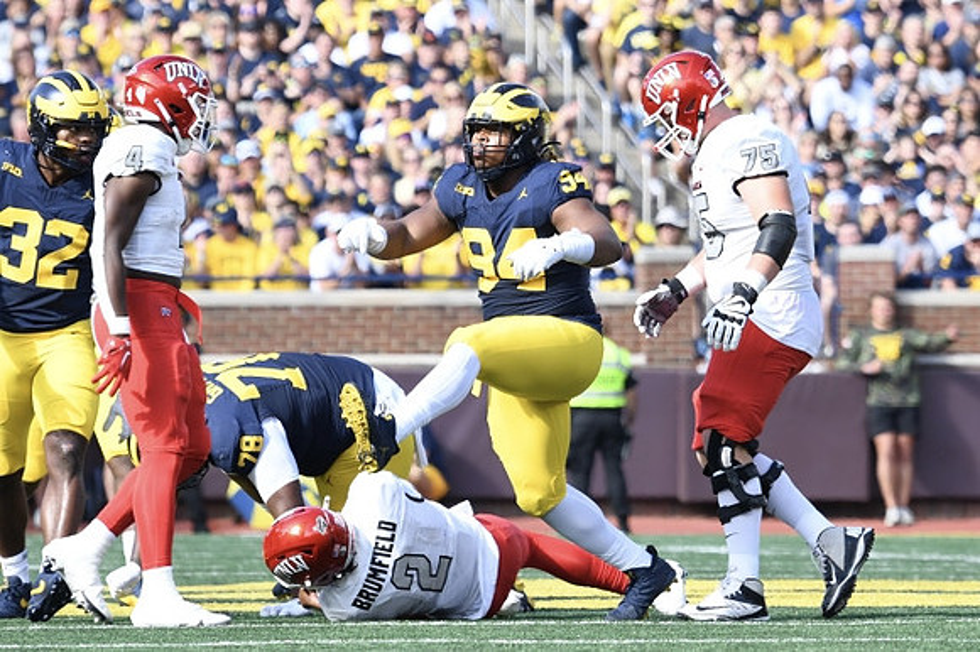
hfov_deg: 4.7
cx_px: 490
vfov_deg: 3.2
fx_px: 11834
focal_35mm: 435
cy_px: 326
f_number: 5.6
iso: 500
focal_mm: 290
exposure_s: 1/640
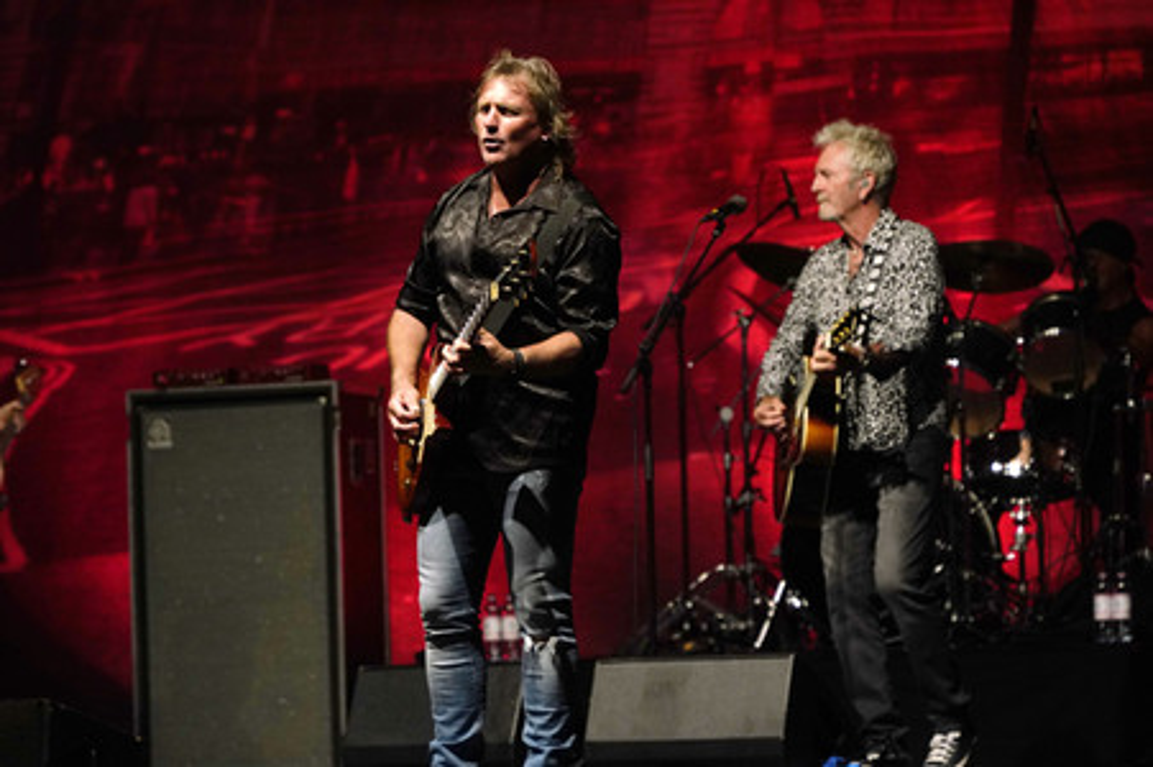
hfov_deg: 11.6
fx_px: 5665
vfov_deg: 7.7
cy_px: 384
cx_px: 576
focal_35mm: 177
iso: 1600
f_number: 5.6
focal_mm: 177
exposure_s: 1/100
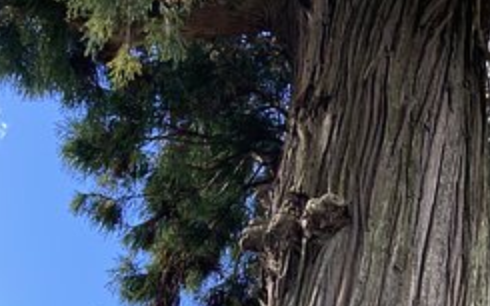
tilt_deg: +26.9
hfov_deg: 32.6
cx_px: 344
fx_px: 828
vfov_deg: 18.3
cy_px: 476
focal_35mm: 62
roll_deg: +0.1
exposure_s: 1/180
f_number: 1.8
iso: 20
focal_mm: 3.99
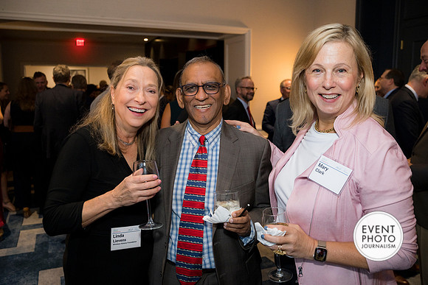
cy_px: 142
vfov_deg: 44.3
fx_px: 351
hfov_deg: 62.8
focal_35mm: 30
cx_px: 214
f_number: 4
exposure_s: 1/125
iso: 800
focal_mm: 29.5
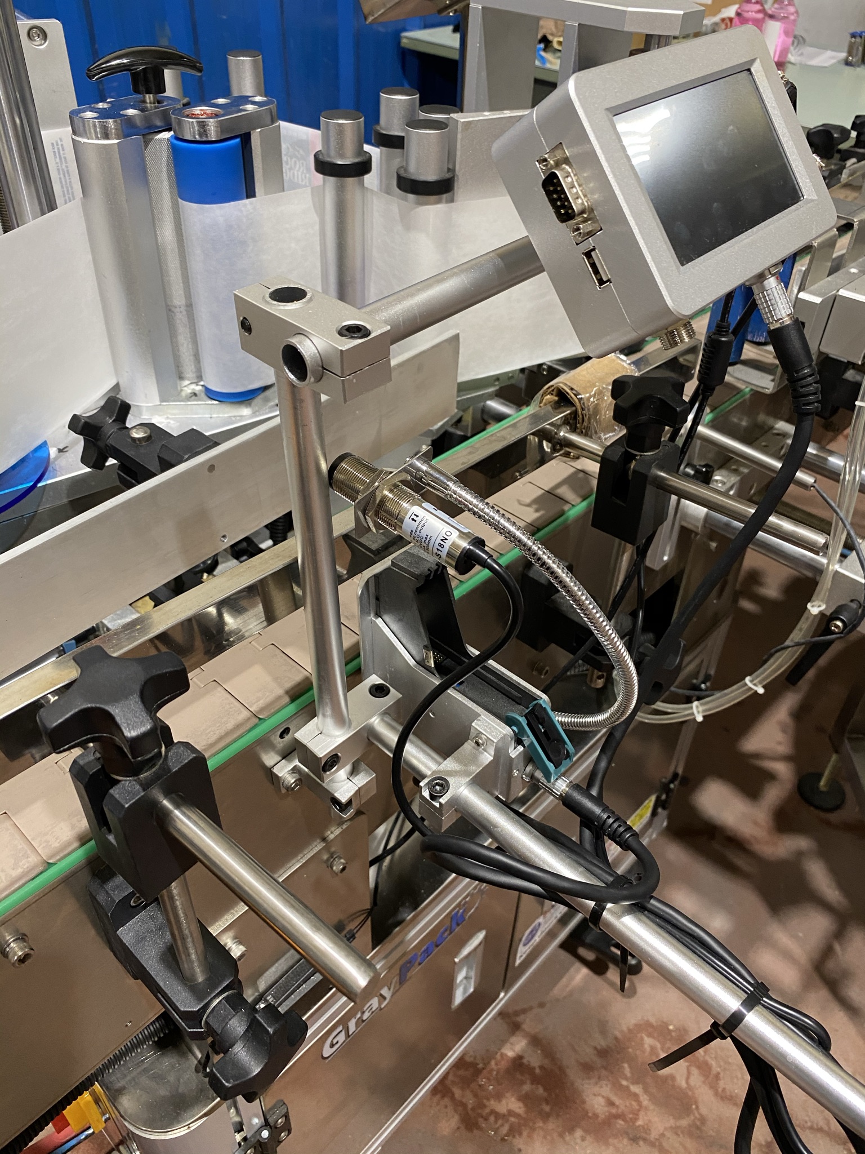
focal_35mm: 26
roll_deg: -2.8
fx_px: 866
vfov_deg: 67.3
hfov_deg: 53.1
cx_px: 432
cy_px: 577
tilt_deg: -39.7
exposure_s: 1/60
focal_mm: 4.25
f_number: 1.8
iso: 160
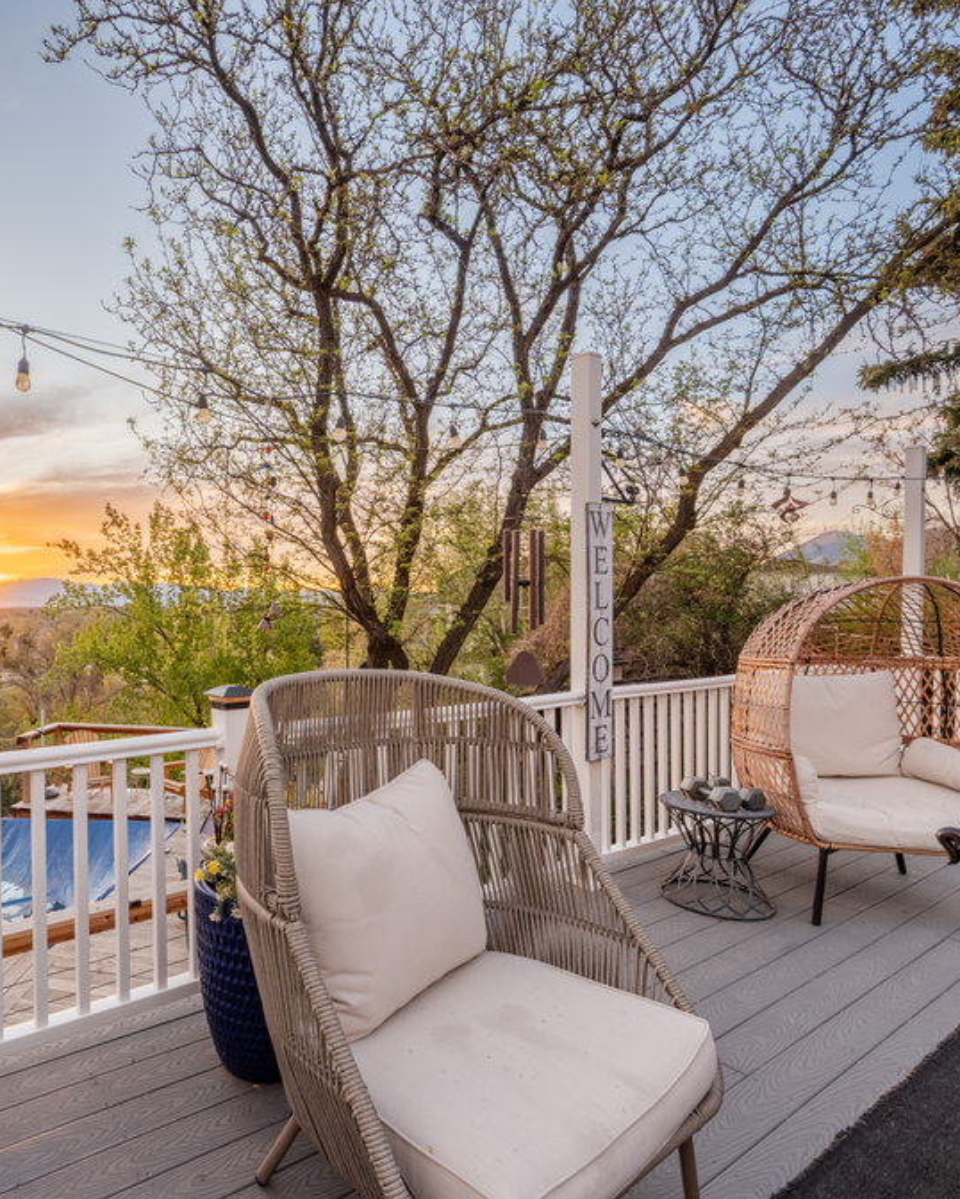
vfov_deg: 80.4
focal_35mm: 20
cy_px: 606
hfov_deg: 64.5
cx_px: 253
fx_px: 710
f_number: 10
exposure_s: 1/400
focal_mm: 14
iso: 100
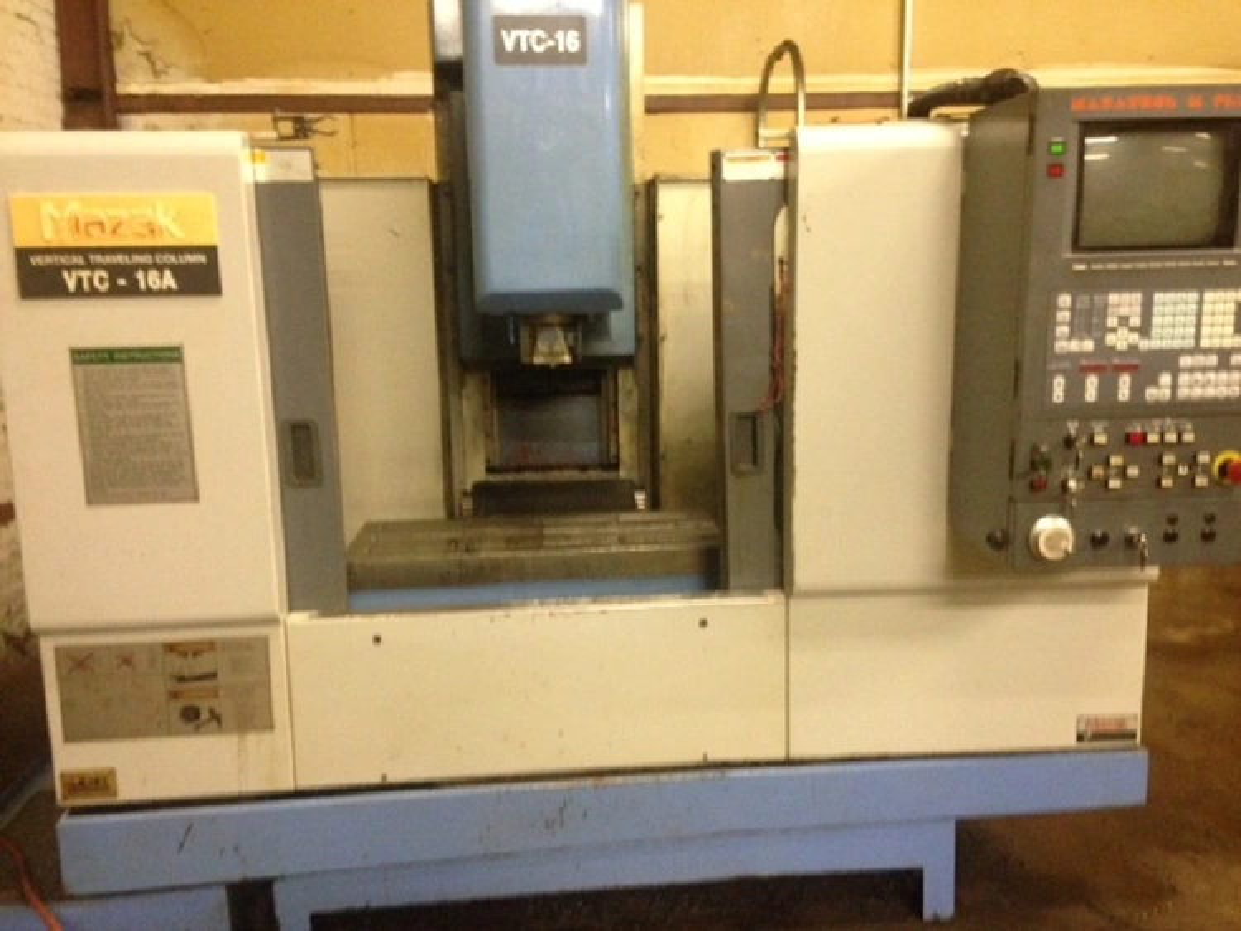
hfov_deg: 55.3
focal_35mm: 33
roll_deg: +1.5
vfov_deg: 43.0
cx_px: 620
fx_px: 1183
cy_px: 466
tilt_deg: -12.4
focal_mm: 4.12
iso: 400
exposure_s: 1/15
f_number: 2.4
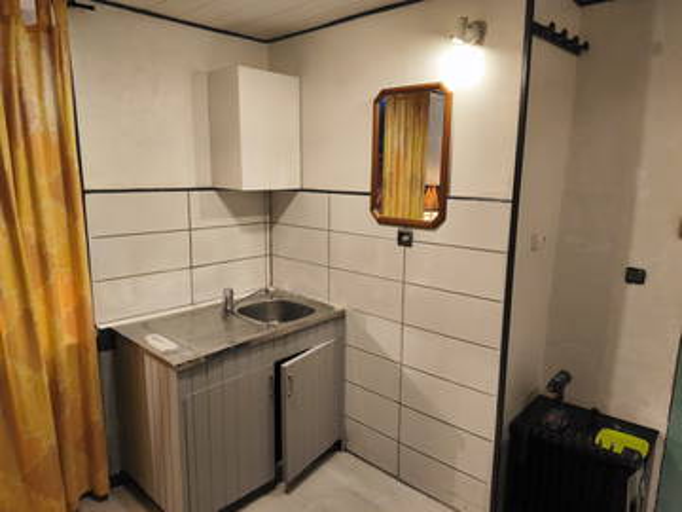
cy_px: 256
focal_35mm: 23
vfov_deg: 58.9
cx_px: 341
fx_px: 453
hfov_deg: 73.9
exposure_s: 1/50
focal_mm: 6.18
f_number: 1.65
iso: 320
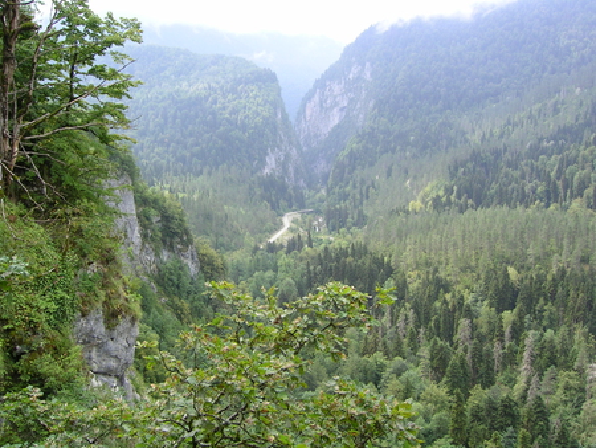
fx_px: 620
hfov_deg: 51.3
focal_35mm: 36
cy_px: 224
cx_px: 298
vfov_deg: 39.7
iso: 50
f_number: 4.8
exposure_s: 1/112
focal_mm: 5.6
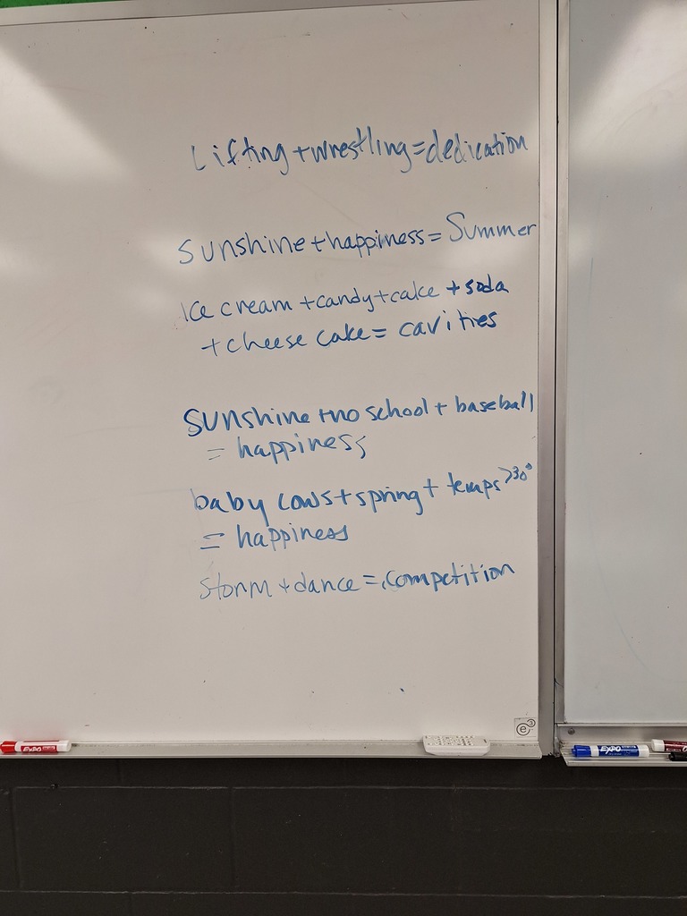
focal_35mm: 23
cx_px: 344
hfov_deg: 58.9
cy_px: 458
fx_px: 609
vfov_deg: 73.9
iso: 40
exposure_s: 1/60
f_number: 1.8
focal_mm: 5.54
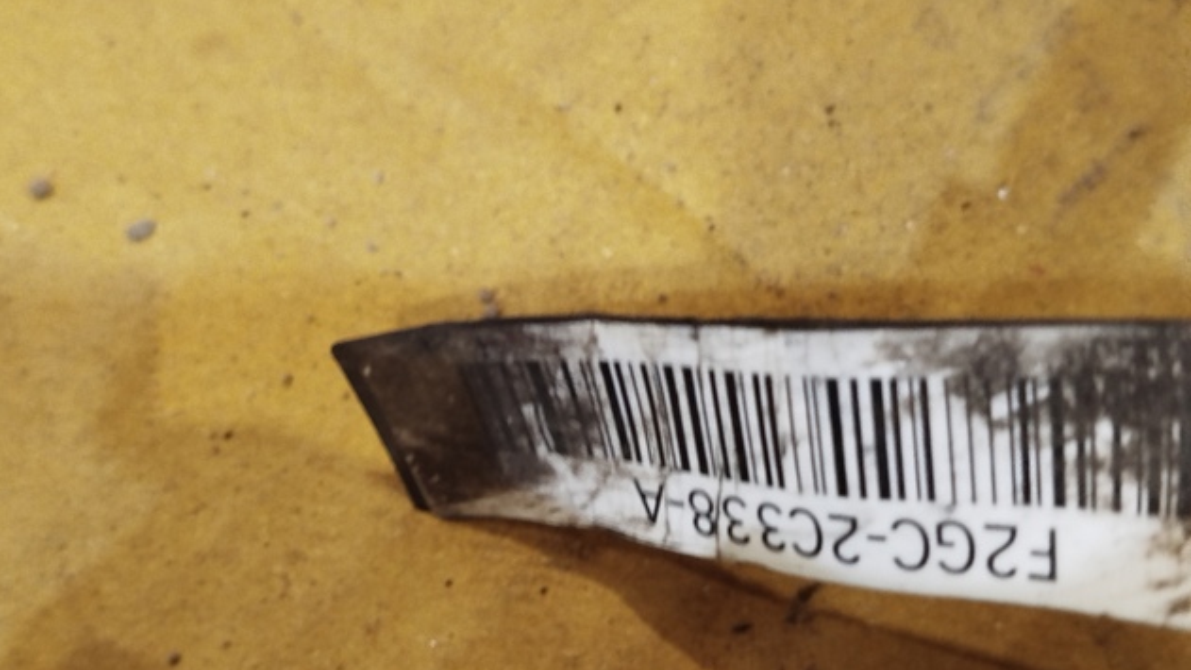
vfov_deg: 22.6
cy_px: 343
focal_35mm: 53
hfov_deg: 39.2
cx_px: 589
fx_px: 1674
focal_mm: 5.31
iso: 800
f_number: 1.7
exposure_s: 1/33
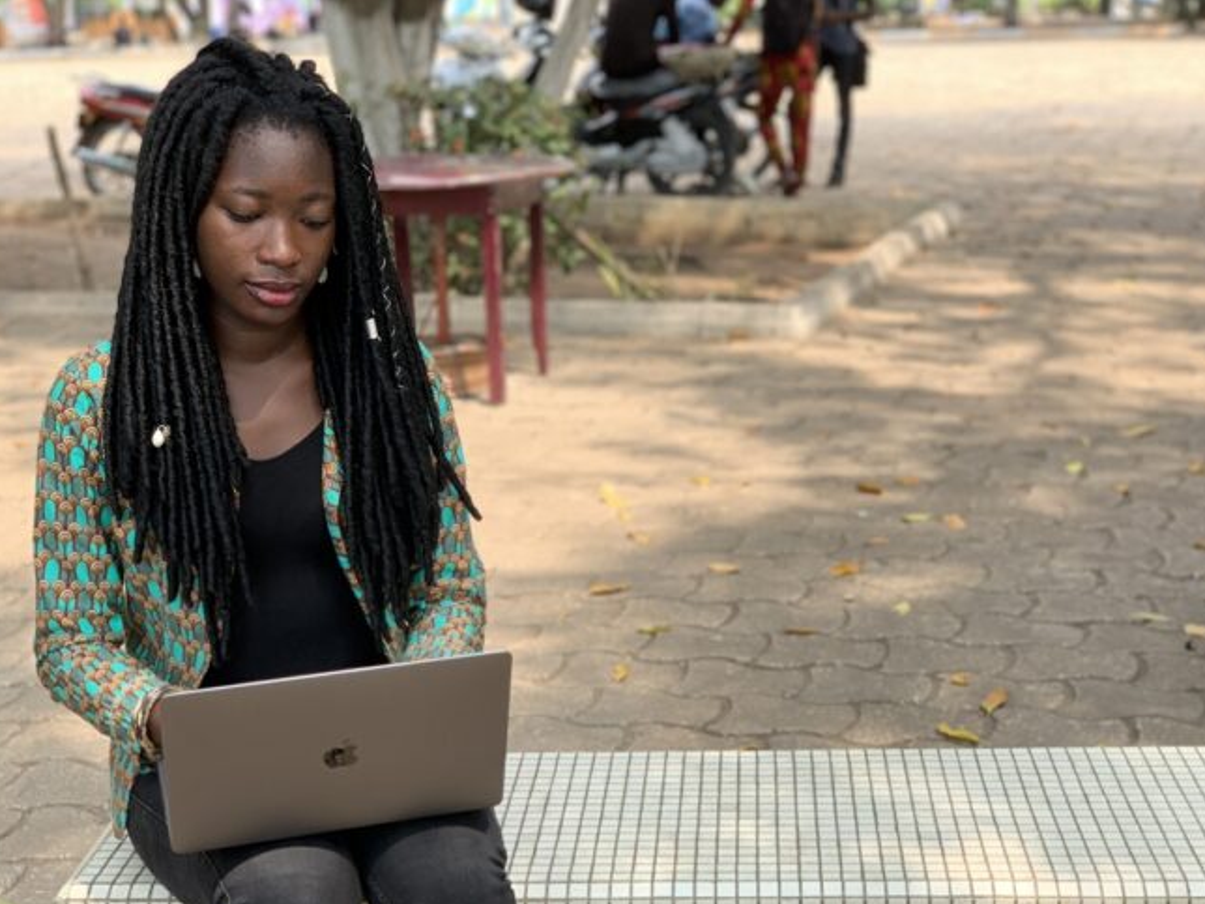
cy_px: 537
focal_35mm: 62
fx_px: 2158
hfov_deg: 31.2
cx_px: 649
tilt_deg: -12.1
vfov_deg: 23.6
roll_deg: +1.3
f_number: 2.4
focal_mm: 6
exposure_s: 1/122
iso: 25
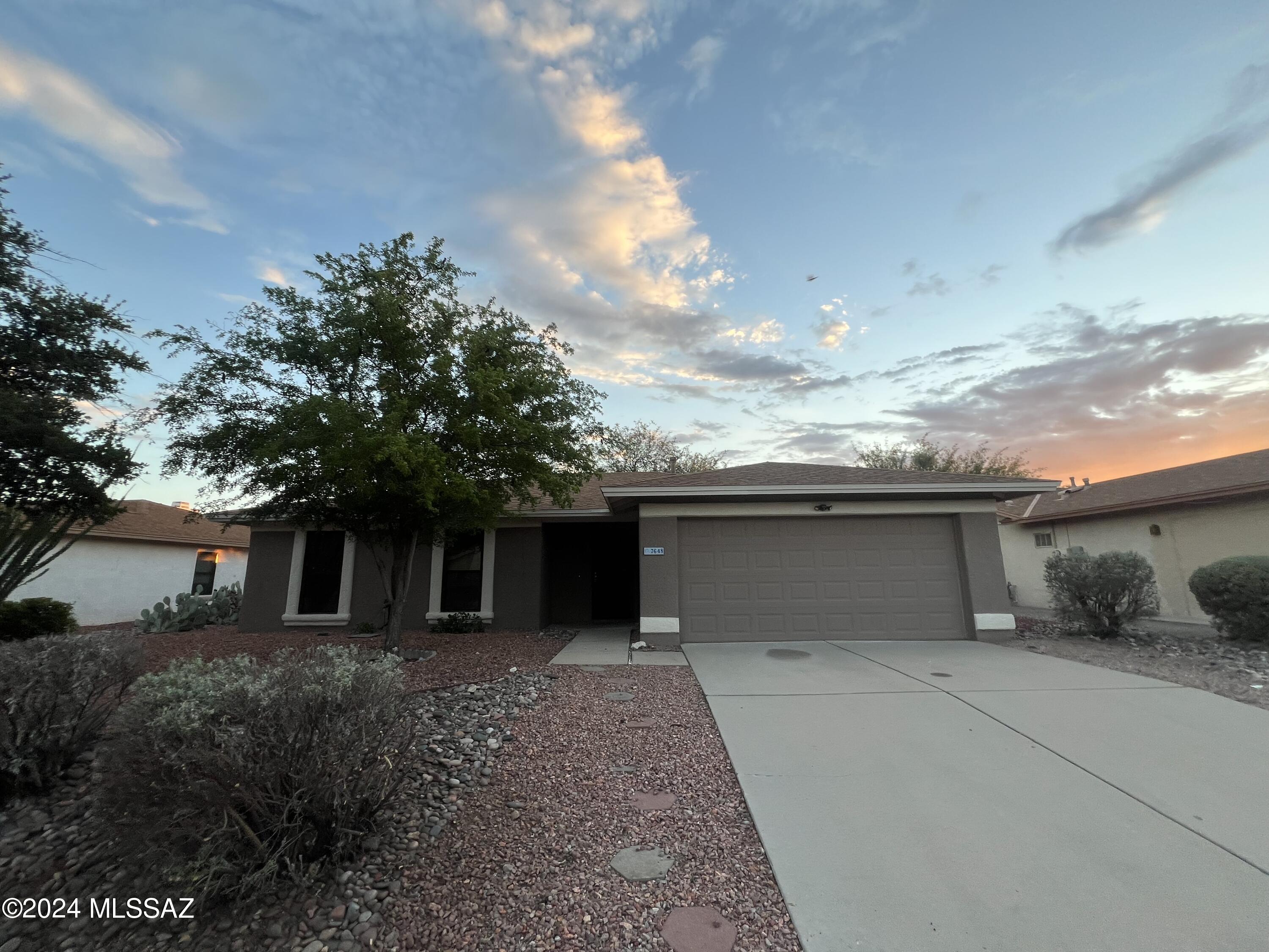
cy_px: 476
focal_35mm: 13
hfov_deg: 106.2
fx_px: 477
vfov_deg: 89.9
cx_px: 634
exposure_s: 1/105
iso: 32
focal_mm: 1.57
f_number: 1.8
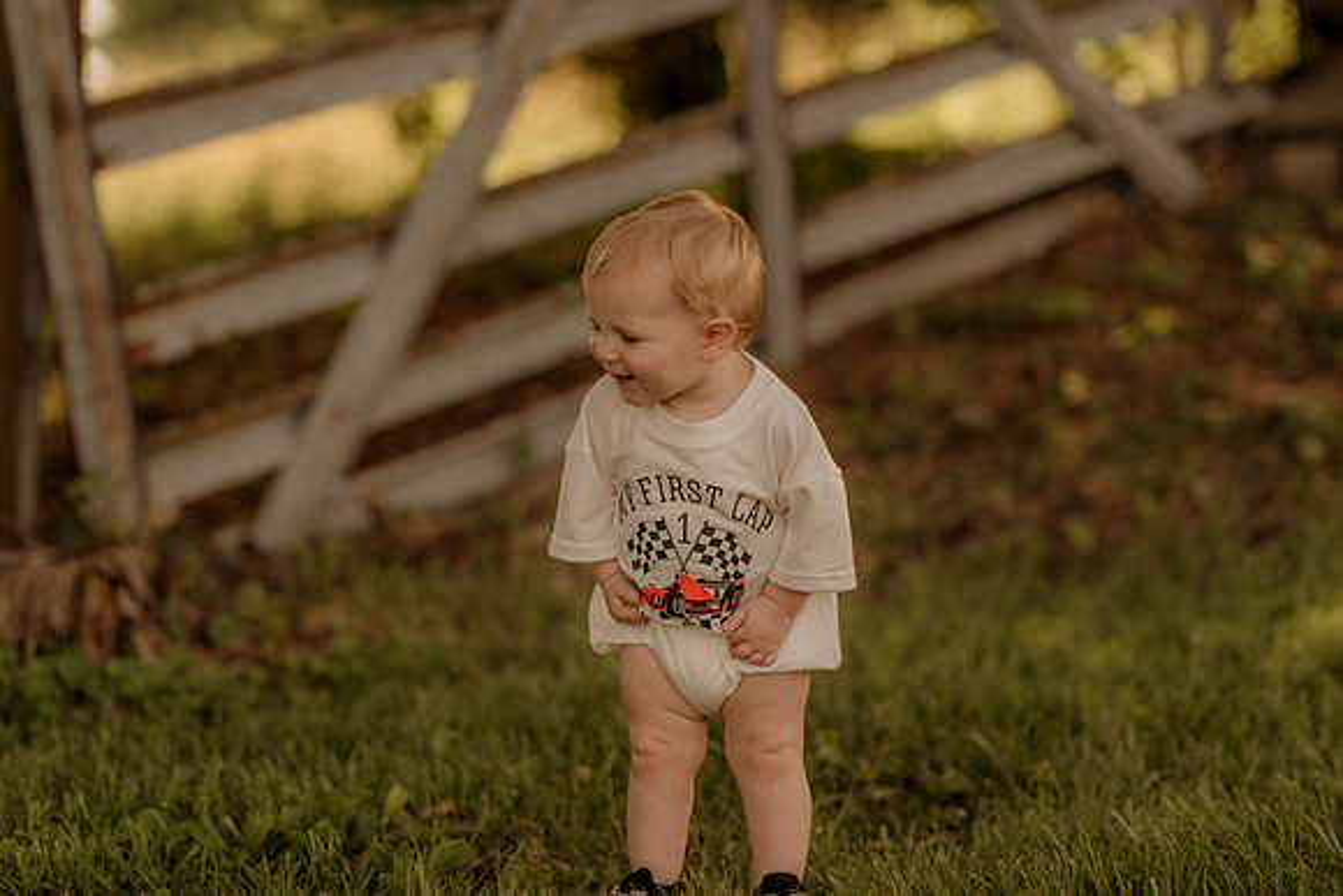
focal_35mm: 85
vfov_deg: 16.1
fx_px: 3172
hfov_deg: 23.9
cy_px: 448
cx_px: 672
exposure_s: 1/1250
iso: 250
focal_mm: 85
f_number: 2
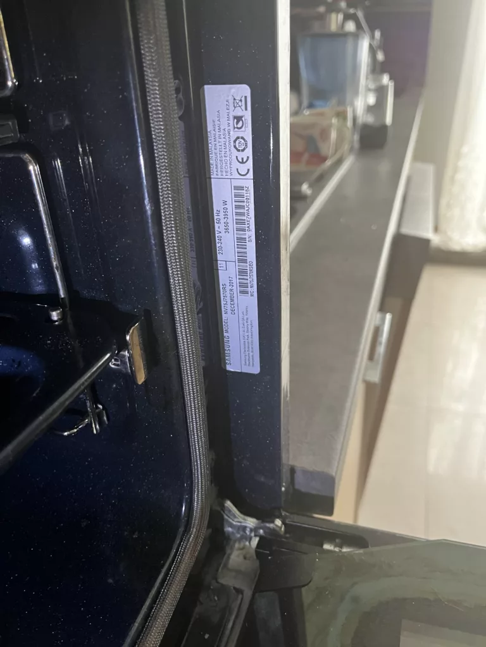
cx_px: 243
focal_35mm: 26
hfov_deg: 53.1
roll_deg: +2.8
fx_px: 487
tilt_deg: -28.9
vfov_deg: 67.3
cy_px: 324
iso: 500
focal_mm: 5.1
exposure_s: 1/50
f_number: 1.6
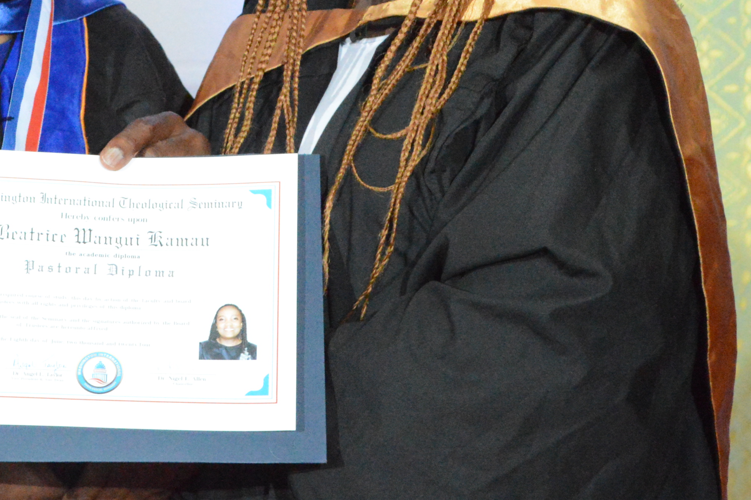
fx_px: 3064
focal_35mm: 147
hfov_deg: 13.8
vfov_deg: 9.3
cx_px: 1
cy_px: 36
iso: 6400
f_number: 8
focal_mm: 44
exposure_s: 1/160
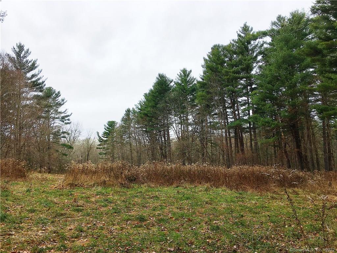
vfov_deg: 48.2
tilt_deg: +6.5
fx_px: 282
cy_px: 126
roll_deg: +2.6
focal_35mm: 29
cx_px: 168
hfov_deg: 61.7
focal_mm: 4.15
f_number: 2.2
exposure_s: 1/894
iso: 25
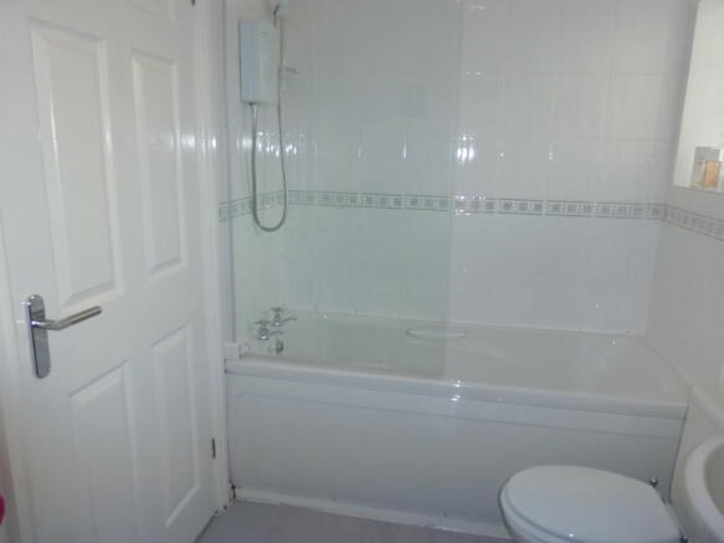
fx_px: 502
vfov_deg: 56.8
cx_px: 362
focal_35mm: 24
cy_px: 272
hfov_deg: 71.6
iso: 160
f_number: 3.3
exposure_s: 1/60
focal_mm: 4.3
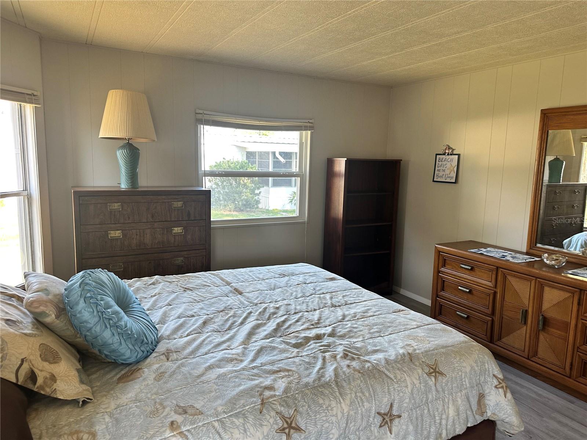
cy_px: 220
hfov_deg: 71.6
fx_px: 407
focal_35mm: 24
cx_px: 294
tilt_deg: -5.3
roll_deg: -1.0
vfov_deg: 56.8
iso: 200
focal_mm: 6.86
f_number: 1.78
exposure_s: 1/121
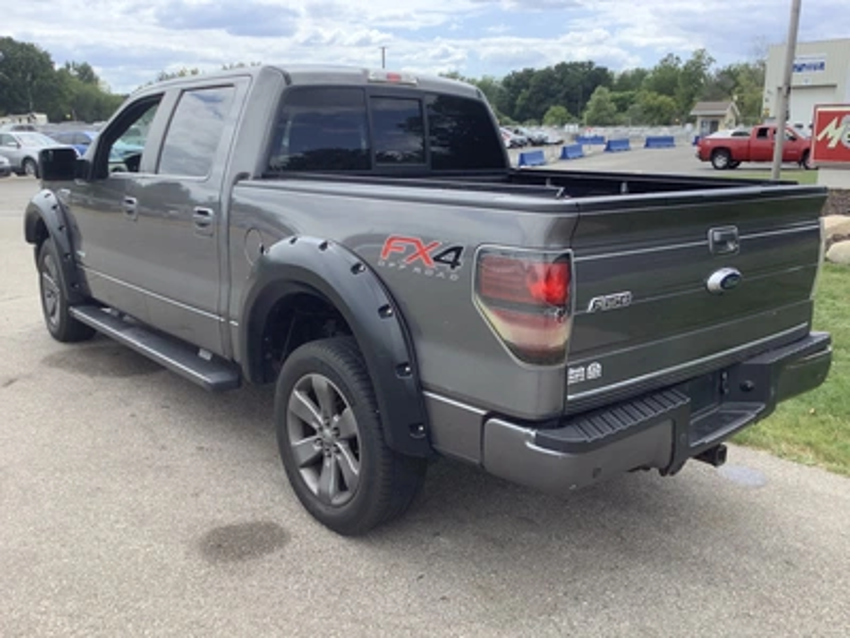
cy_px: 319
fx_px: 761
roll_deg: +1.6
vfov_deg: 45.4
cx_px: 425
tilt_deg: -14.7
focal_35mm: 31
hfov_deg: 58.4
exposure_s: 1/440
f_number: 2.4
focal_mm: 3.3
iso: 25
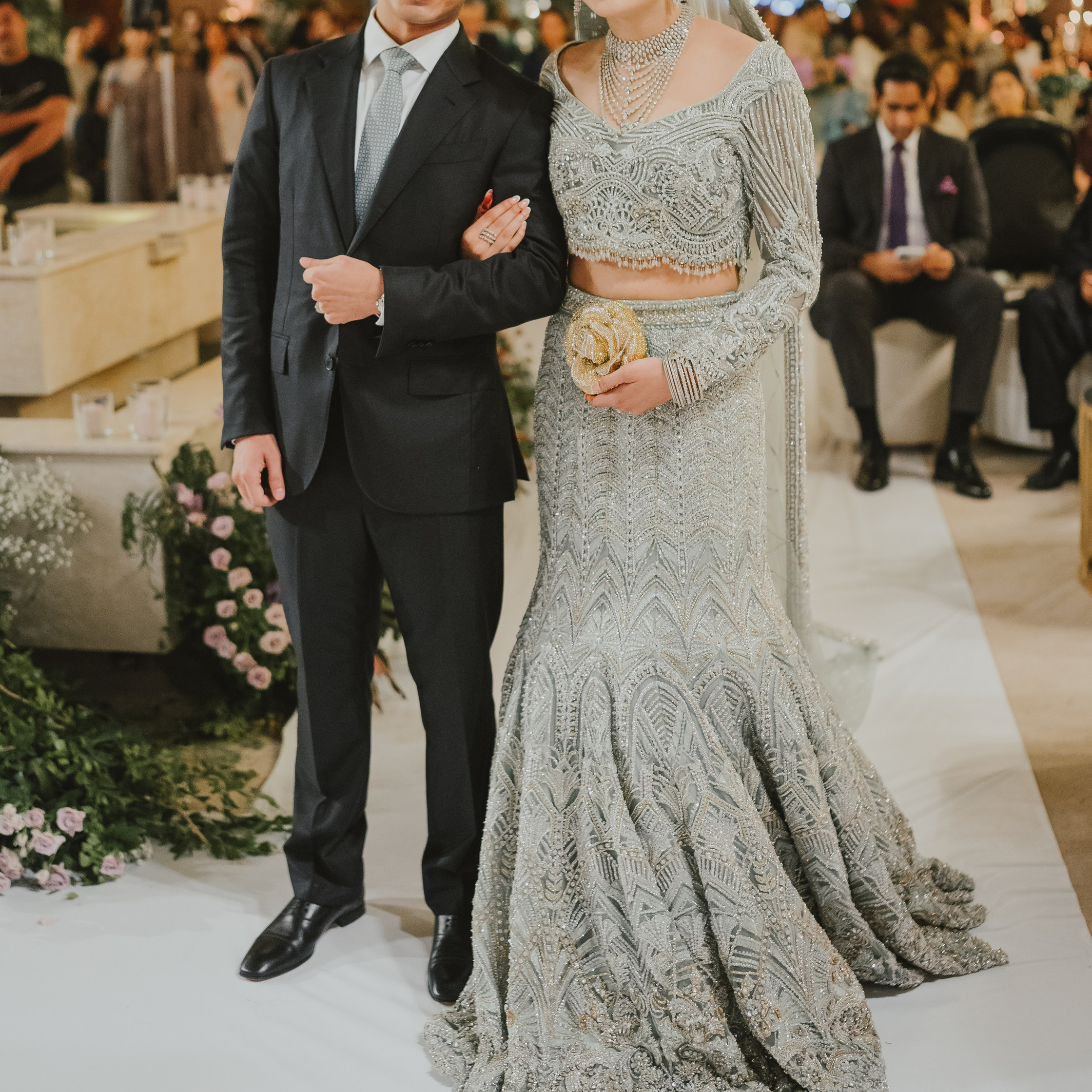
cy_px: 285
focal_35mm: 51
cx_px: 572
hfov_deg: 33.4
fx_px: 1820
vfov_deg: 32.8
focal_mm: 35
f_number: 1.8
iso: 4000
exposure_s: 1/160
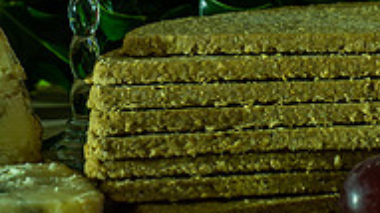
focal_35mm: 212
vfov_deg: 5.7
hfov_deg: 10.2
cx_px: 191
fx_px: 2134
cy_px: -75
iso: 200
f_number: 5.6
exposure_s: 8
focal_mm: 32
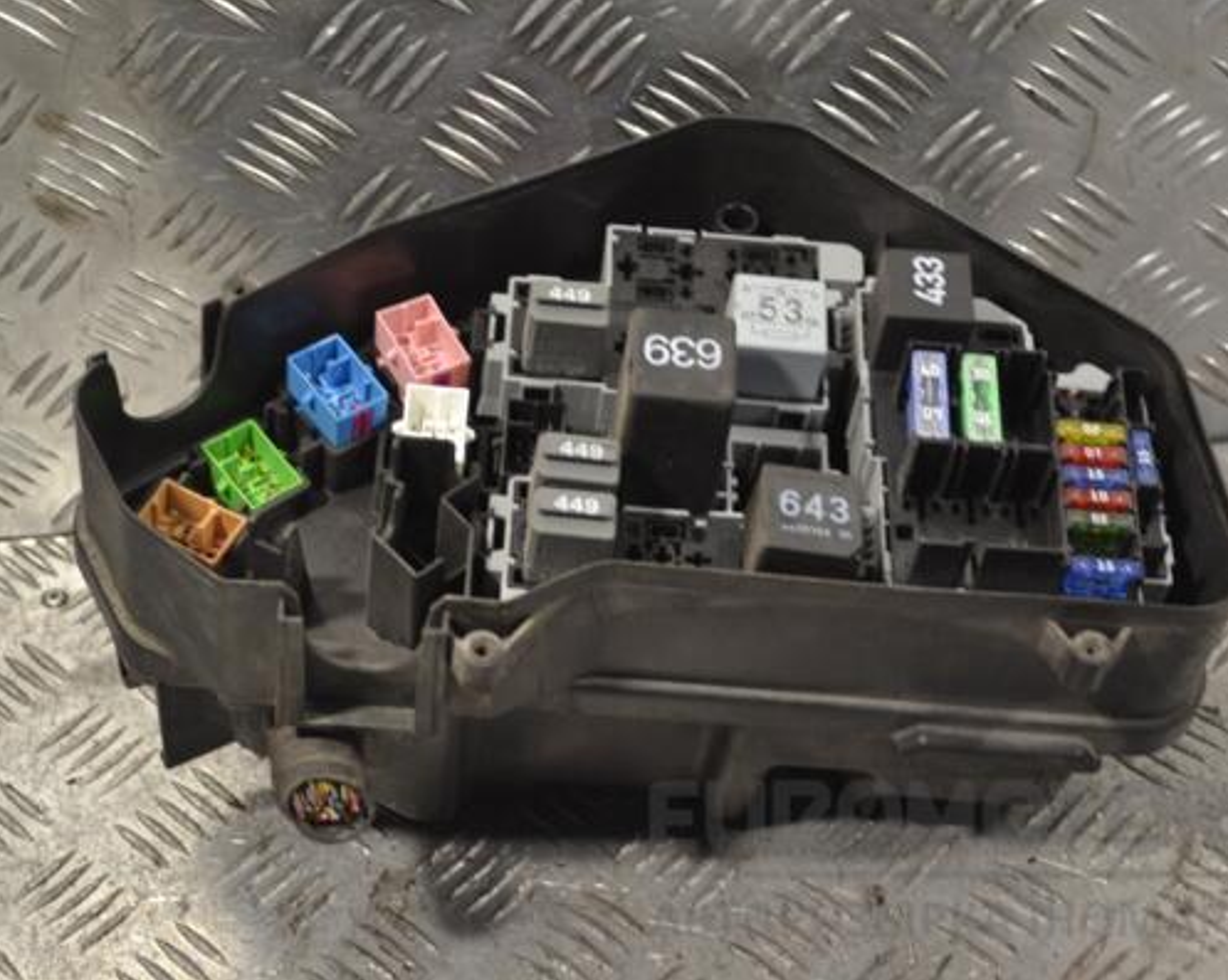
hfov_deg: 27.9
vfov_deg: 22.5
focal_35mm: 68
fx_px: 2470
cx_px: 603
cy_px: 489
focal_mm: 40
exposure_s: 1/60
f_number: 5.3
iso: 400
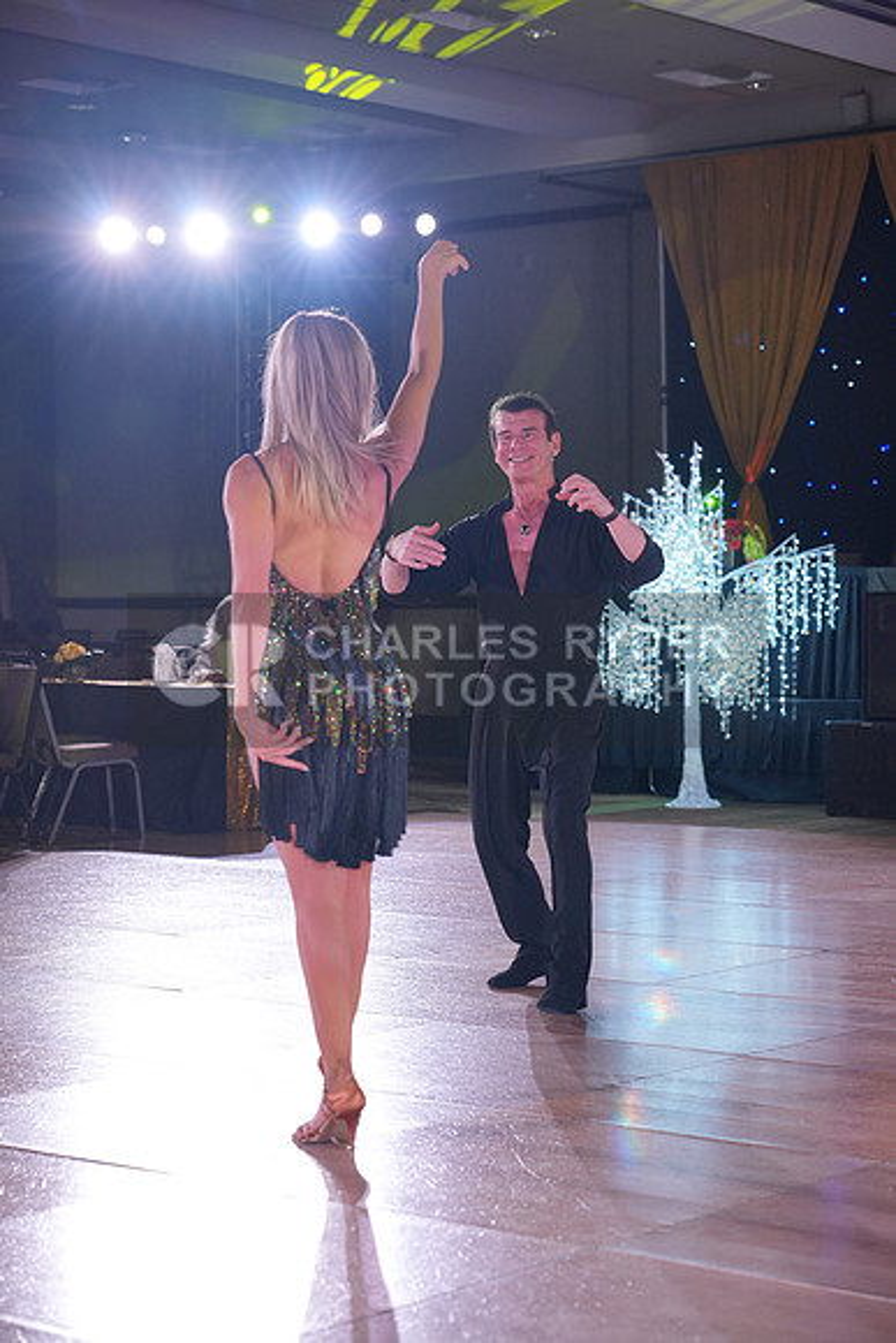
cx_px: 448
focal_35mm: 74
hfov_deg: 18.4
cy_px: 672
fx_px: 2761
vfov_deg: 27.3
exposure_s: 1/400
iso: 1600
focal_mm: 74
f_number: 4
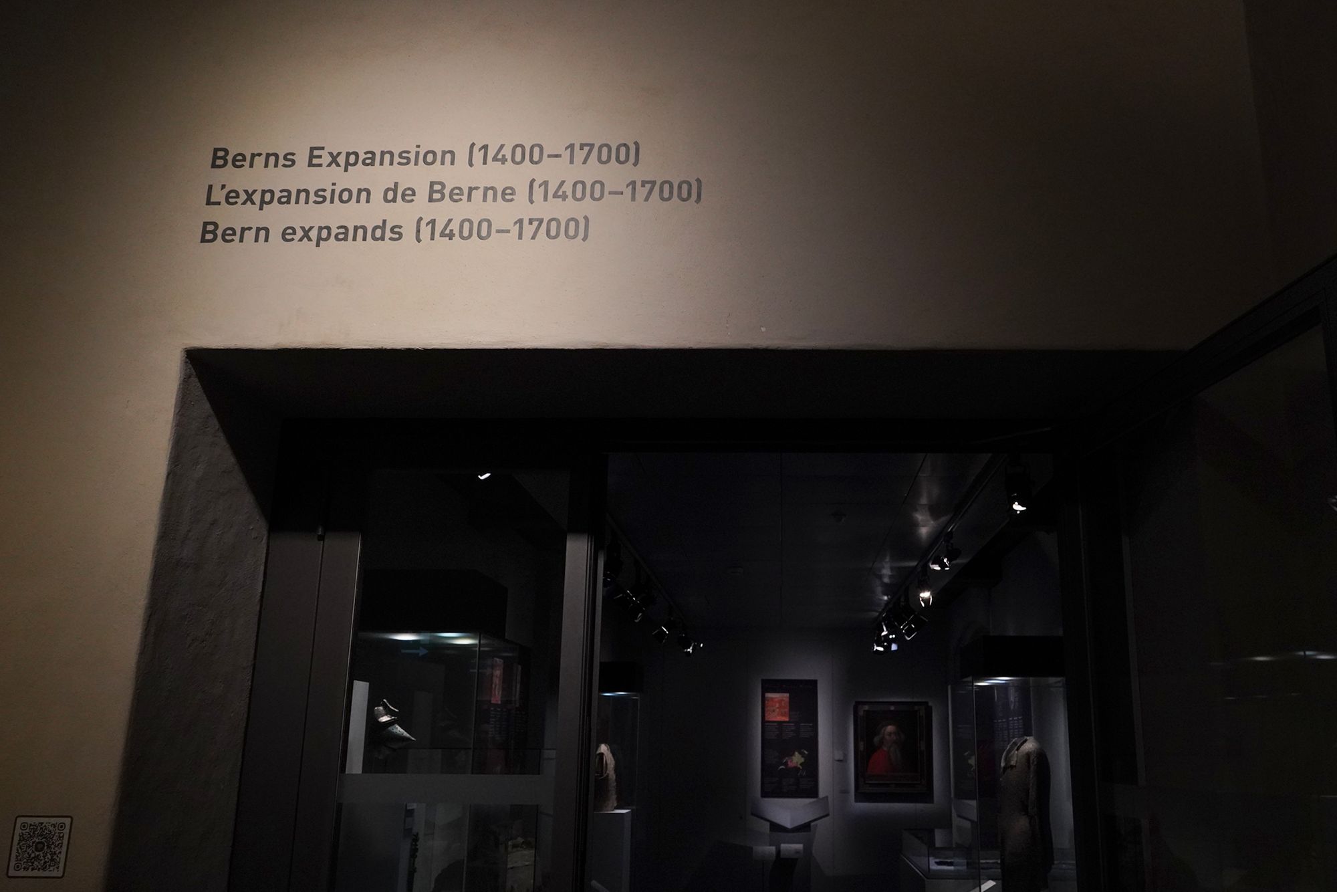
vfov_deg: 53.1
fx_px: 891
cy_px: 446
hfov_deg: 73.7
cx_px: 668
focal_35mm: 24
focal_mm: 24
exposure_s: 1/80
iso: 3200
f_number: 6.3
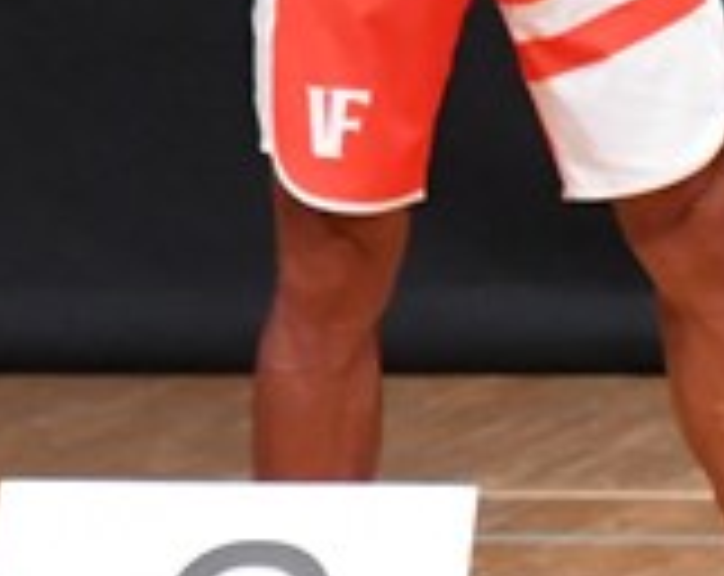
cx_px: 1333
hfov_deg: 1.5
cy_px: -207
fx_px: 27596
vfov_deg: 1.2
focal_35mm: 1291
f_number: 5.6
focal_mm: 190
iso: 8000
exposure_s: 1/400
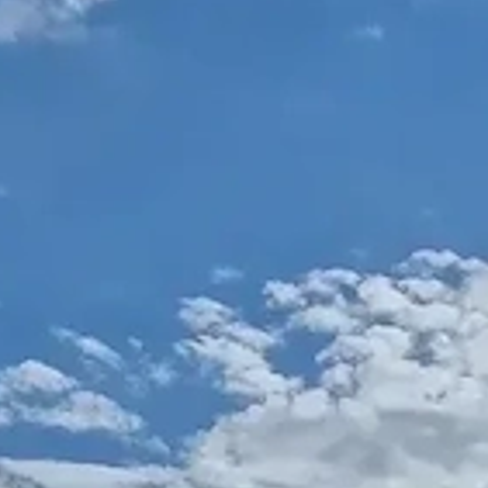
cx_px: 889
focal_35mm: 115
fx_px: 1834
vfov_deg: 12.1
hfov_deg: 13.5
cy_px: 1184
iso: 50
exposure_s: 1/2500
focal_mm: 5.4
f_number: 1.8
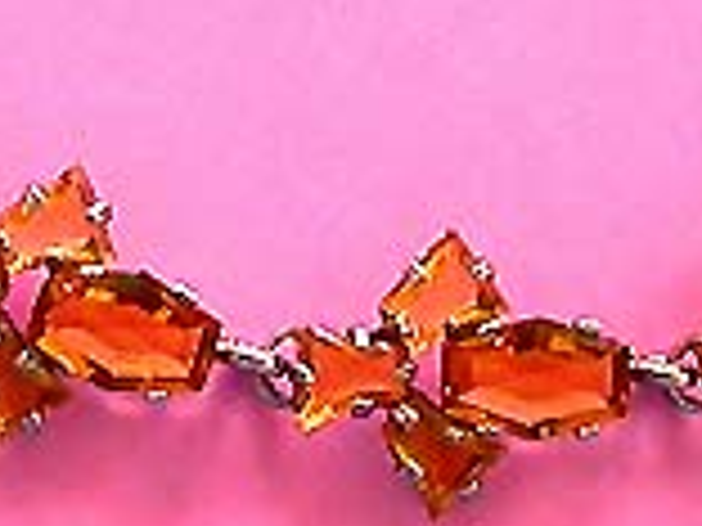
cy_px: -97
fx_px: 2069
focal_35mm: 102
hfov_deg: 19.3
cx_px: 392
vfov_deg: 14.1
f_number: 3
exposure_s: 1/51.4
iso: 100
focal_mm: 7.85
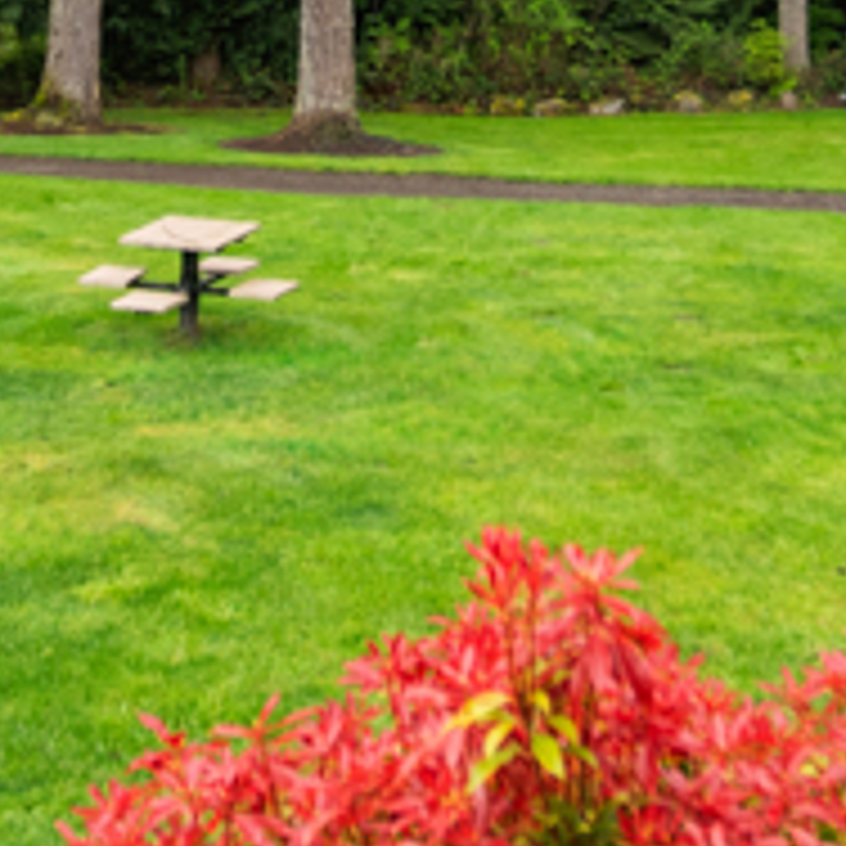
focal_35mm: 65
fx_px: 1797
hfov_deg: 26.4
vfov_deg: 24.1
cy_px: -162
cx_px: 544
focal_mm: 10
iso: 200
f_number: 4.5
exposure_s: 1/30
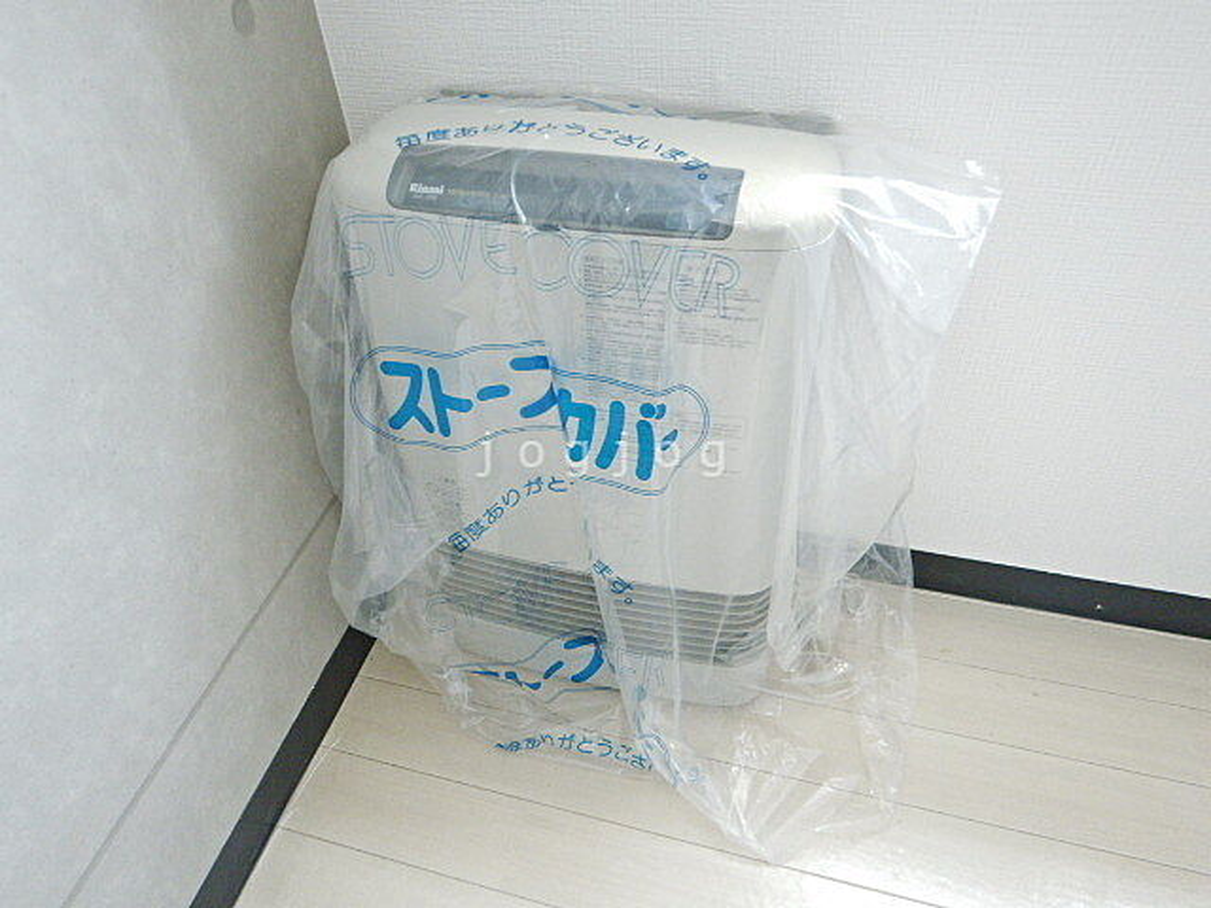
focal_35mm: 24
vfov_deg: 56.8
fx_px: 840
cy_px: 454
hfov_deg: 71.6
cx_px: 606
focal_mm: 4.3
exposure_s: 1/20
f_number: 2.8
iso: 200
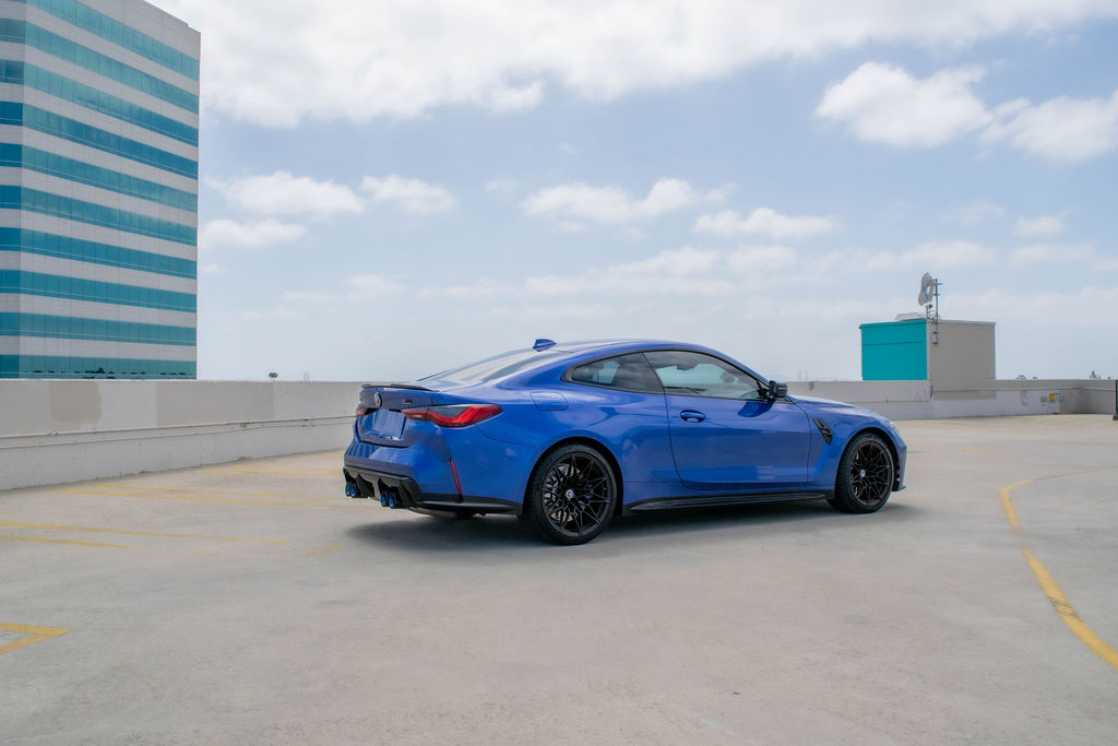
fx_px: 1018
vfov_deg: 40.2
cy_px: 373
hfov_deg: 57.5
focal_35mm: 33
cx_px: 559
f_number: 8
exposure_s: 1/2000
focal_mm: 21
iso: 400
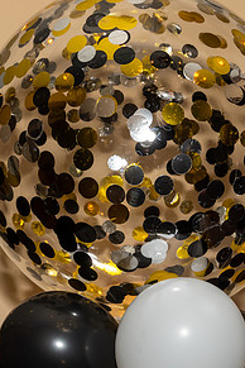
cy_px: 223
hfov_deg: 14.4
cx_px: 180
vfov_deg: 21.4
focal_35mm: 95
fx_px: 970
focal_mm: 26
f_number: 7.1
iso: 500
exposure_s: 1/250
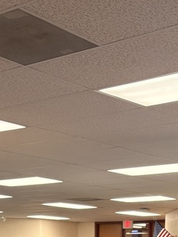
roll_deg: -0.7
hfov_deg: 16.6
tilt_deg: -10.3
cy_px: 397
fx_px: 611
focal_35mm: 89
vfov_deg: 18.4
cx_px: 115
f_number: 1.6
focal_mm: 5.96
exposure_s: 1/60
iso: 80
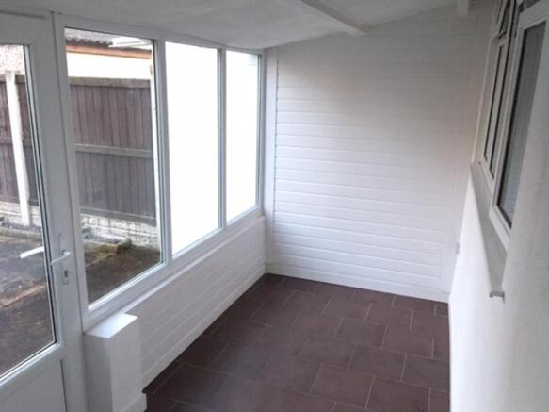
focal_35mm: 29
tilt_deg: -14.6
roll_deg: -2.3
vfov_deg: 48.2
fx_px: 460
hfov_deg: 61.7
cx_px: 274
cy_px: 206
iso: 160
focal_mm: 4.15
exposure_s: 1/4
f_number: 2.2
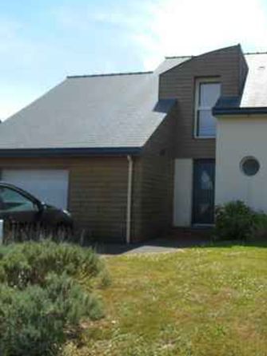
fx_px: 360
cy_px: 177
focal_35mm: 35
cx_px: 239
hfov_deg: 38.0
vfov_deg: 52.7
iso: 80
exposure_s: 1/640
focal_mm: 4.7
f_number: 3.4
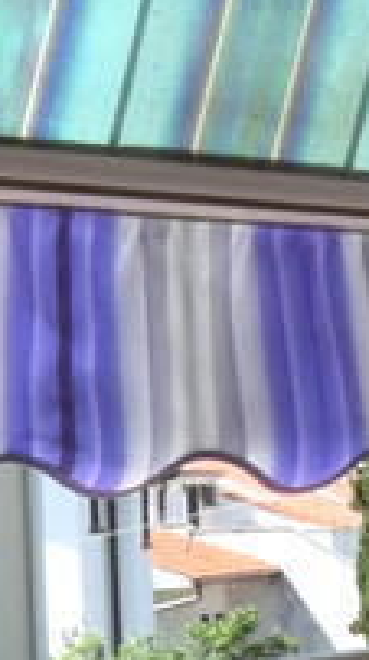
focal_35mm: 187
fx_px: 3266
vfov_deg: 11.4
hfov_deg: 6.3
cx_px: -369
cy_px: 663
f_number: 14
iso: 200
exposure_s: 1/80
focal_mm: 10
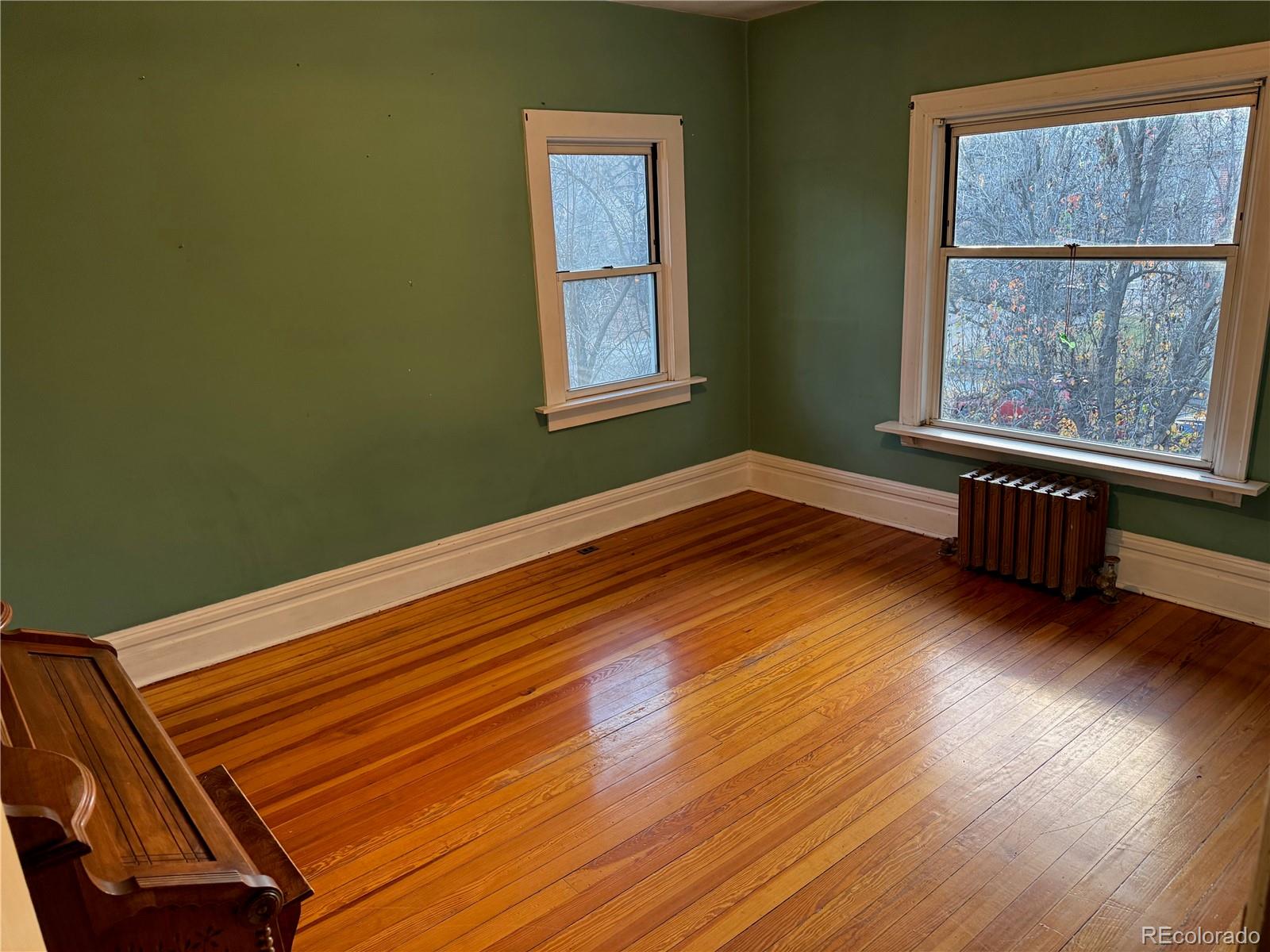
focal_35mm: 24
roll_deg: +2.5
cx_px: 635
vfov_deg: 56.8
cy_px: 476
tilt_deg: -17.1
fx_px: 881
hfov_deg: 71.6
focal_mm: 6.76
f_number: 1.78
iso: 250
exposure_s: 1/60
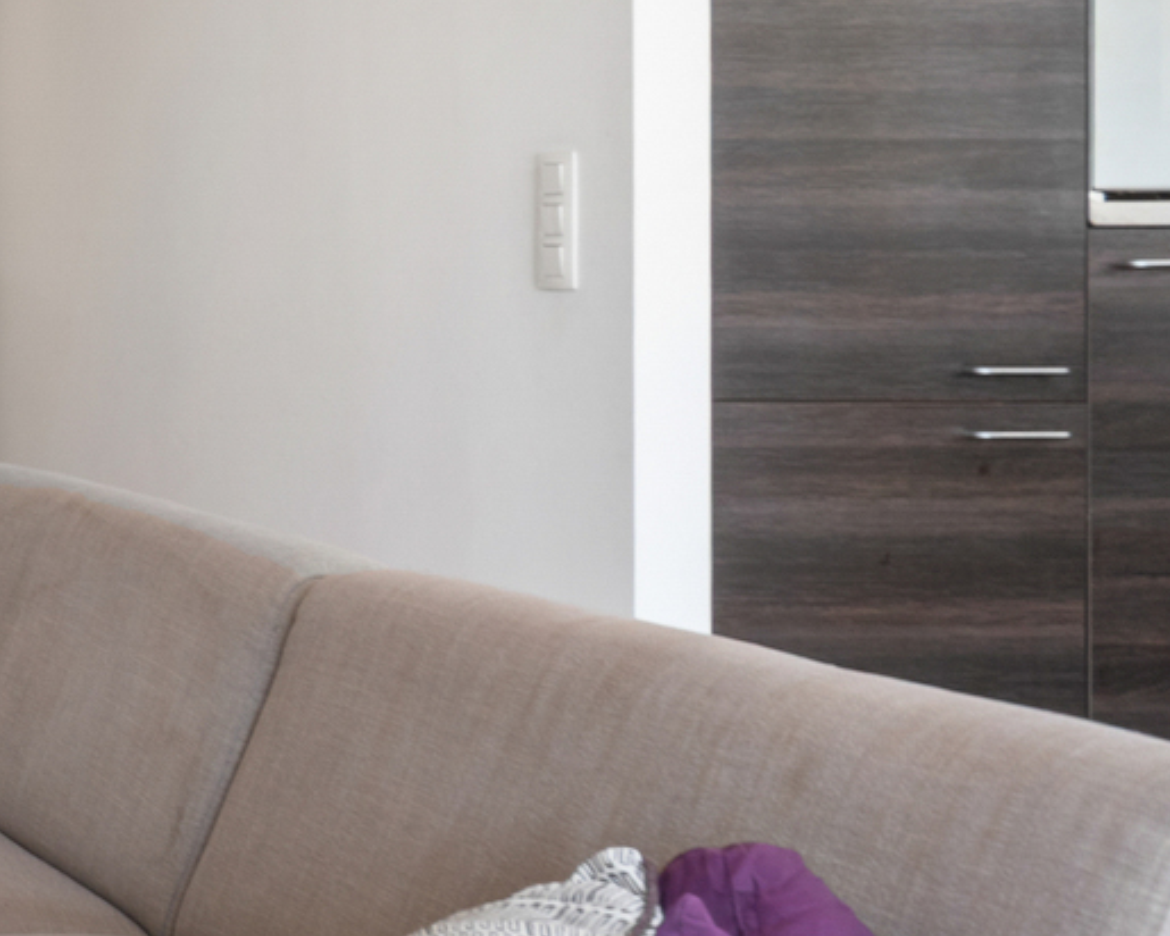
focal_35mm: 70
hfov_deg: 19.7
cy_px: 359
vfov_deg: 21.8
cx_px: -954
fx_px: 2424
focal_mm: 16
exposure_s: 1/30
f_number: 11
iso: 250
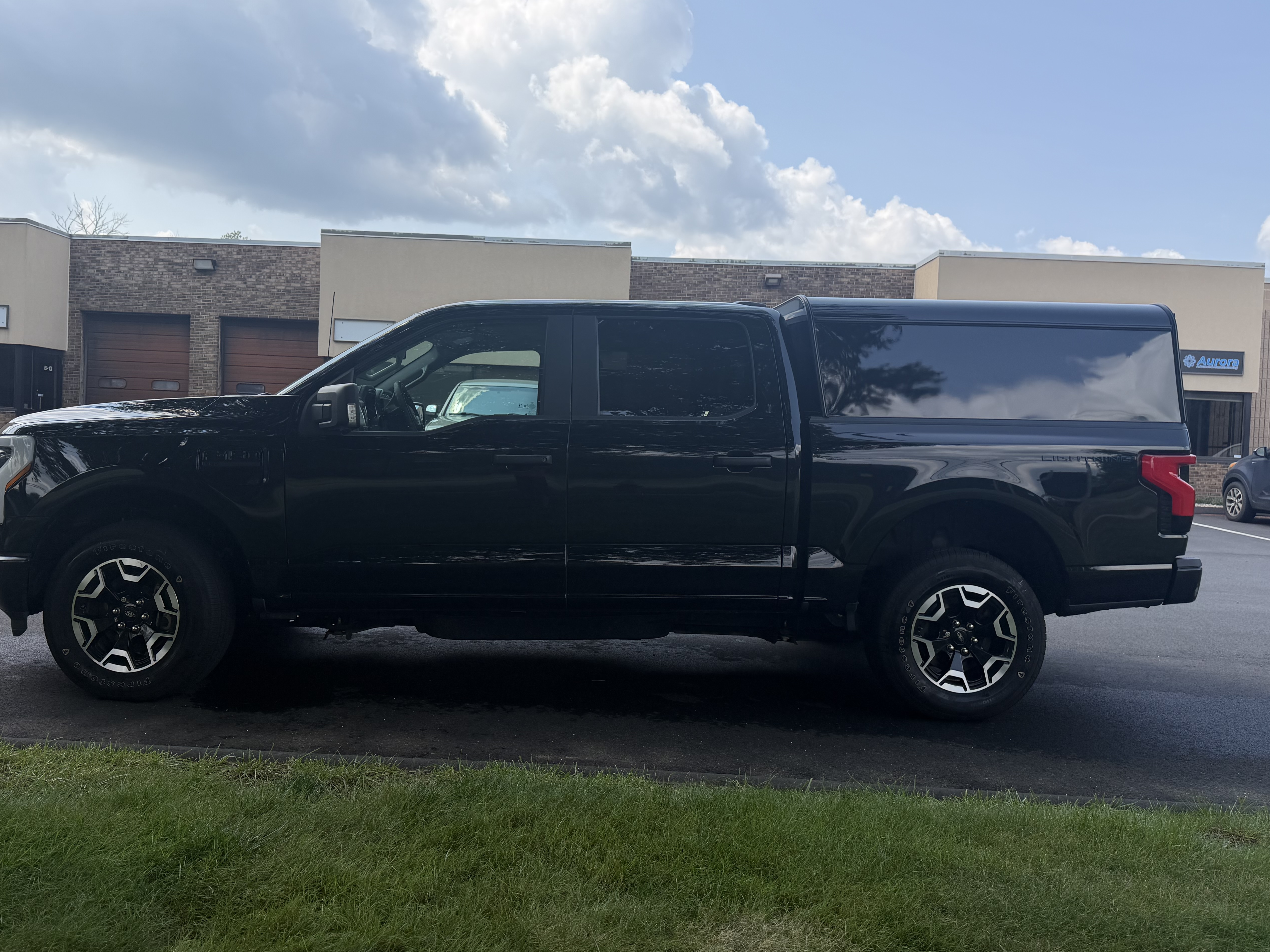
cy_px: 451
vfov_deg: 51.3
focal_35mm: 27
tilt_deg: -2.0
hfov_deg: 65.3
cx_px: 599
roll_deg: -2.6
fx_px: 991
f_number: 1.78
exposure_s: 1/3021
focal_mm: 6.76
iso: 80
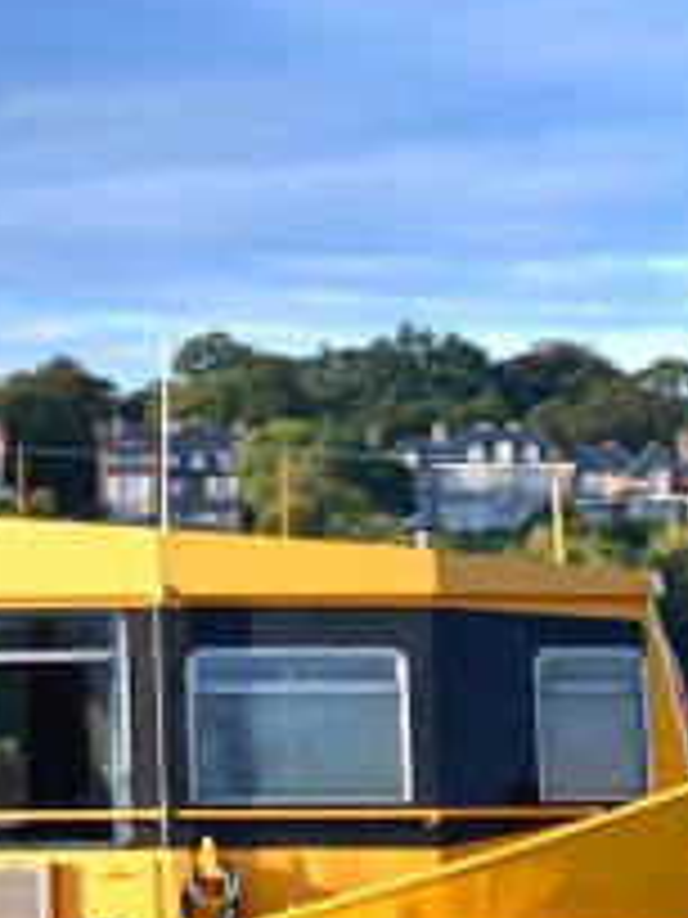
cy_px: 506
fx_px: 5115
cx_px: -971
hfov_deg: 7.2
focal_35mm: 193
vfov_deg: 10.2
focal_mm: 40
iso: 100
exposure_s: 1/100
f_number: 5
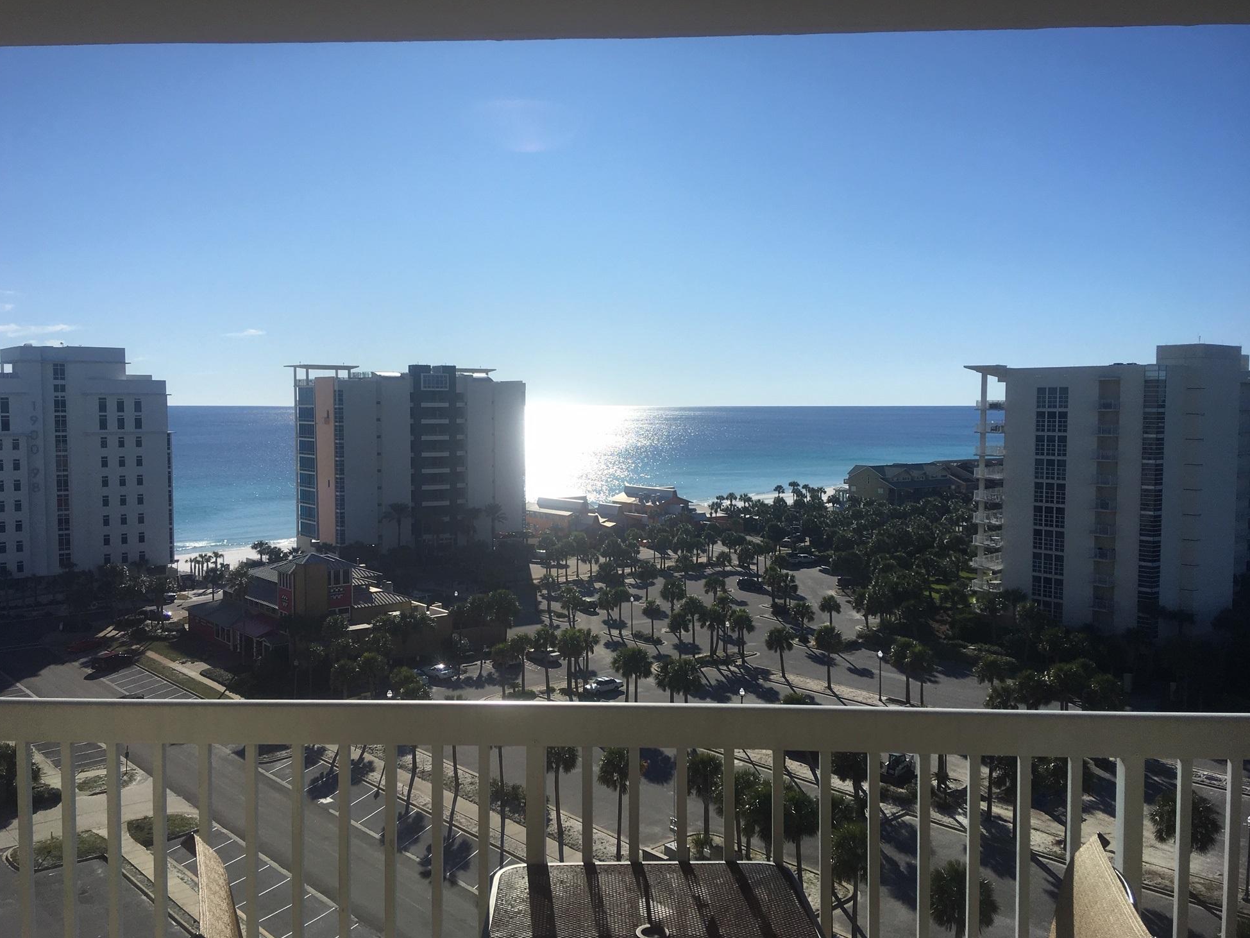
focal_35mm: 30
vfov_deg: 46.8
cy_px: 479
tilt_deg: -3.5
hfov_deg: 60.0
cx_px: 607
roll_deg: +0.5
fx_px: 1083
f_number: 2.2
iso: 25
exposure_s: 1/1099
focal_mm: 4.15
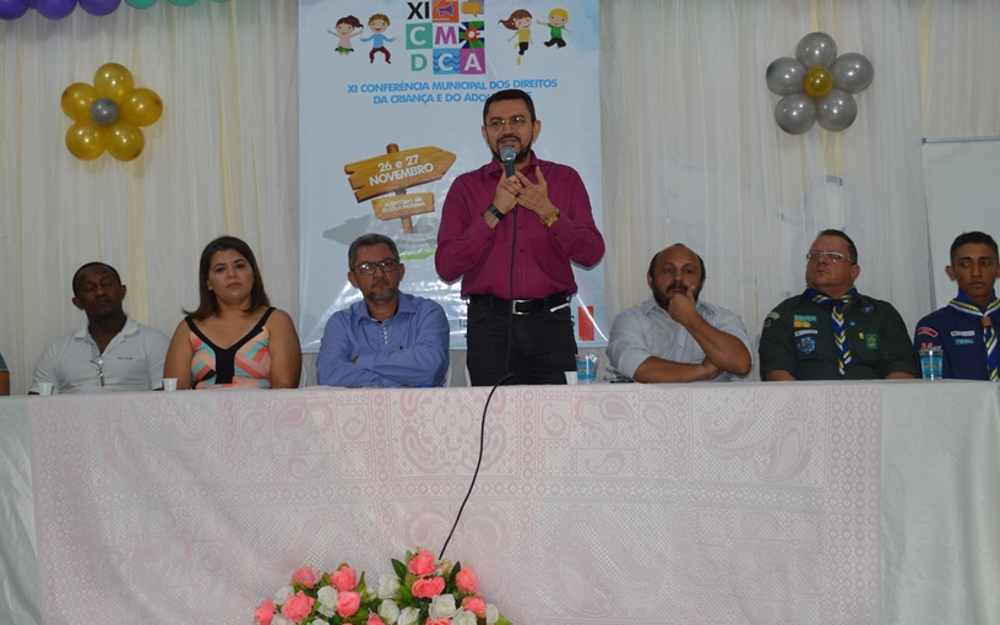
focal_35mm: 46
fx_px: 1254
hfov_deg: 43.5
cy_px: 267
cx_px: 488
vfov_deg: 28.0
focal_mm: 24
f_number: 4
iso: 400
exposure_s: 1/80
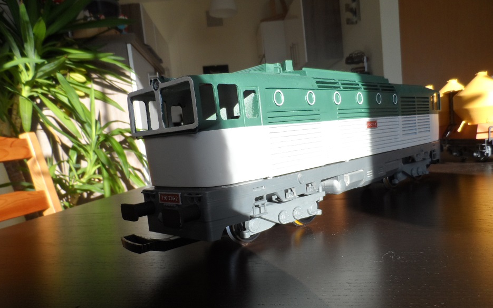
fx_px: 363
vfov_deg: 45.7
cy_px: 190
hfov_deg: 68.4
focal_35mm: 27
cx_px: 249
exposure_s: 1/250
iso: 80
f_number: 3.2
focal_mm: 4
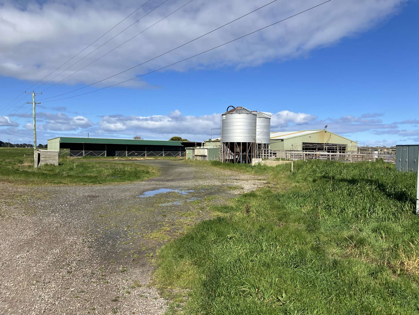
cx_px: 210
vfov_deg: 49.7
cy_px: 158
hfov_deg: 63.4
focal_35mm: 28
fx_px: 339
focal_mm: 3.99
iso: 32
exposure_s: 1/3040
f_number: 1.8
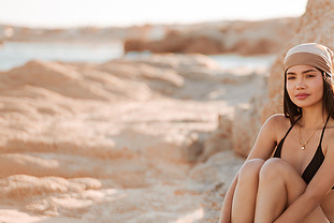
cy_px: 142
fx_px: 1003
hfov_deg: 18.8
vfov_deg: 12.7
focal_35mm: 108
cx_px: 248
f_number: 1.4
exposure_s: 1/2500
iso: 100
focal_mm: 58
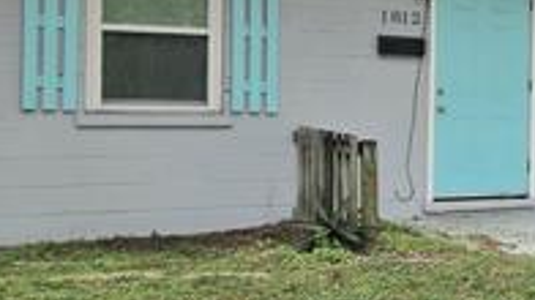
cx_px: 674
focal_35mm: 82
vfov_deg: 14.7
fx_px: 1163
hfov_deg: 23.3
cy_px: 120
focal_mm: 5.4
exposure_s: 1/1111
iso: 25
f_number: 1.8
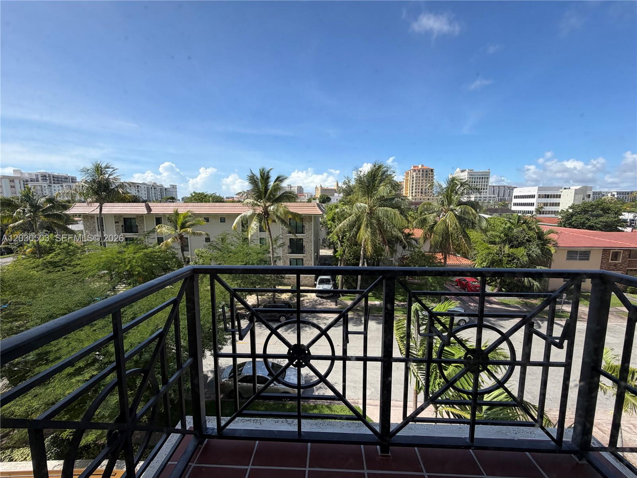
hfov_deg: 102.1
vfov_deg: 85.7
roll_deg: +0.5
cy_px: 239
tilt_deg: -8.2
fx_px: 258
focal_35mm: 14
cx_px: 318
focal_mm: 2.22
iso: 40
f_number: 2.2
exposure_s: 1/770
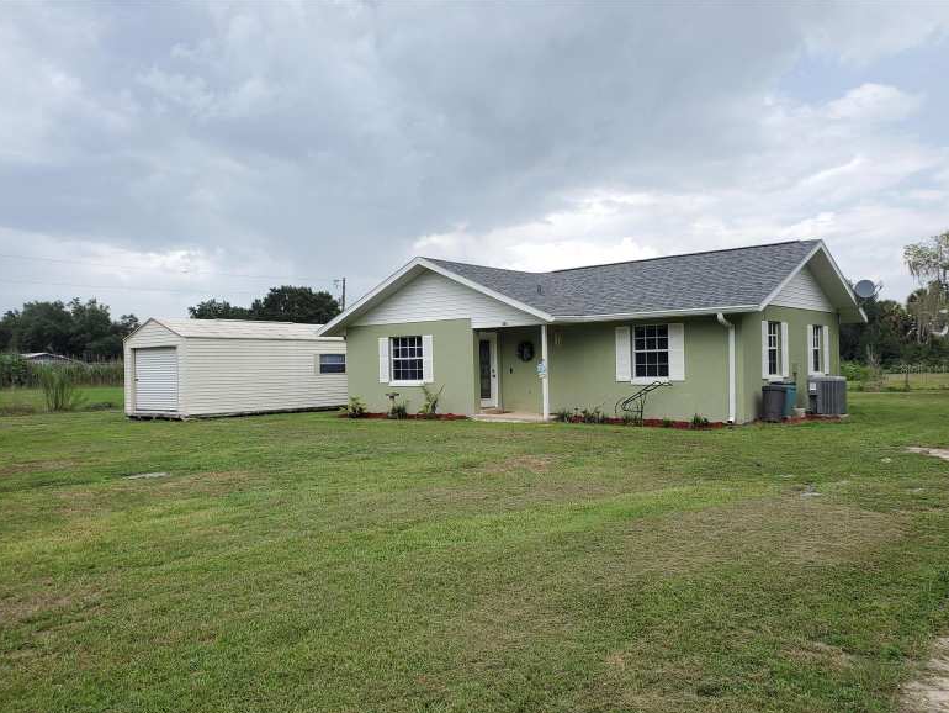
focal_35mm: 27
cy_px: 369
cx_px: 466
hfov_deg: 65.3
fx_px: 740
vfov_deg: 51.4
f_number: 2.4
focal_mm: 4.3
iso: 50
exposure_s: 1/682
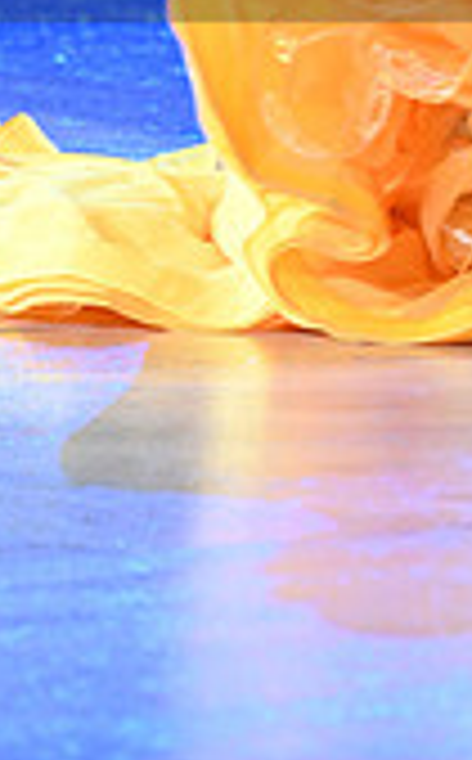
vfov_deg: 2.5
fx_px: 17404
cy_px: -126
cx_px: 560
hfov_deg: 1.6
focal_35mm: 842
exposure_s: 1/320
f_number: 5
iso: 3200
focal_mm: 240
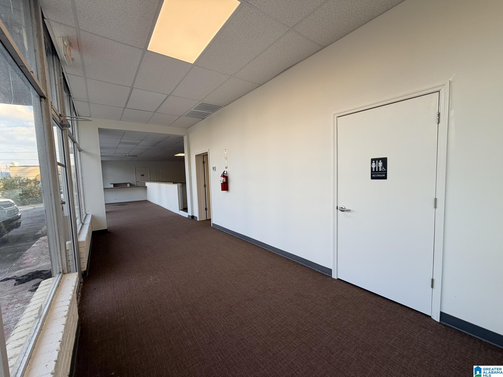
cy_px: 188
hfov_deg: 102.1
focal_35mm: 14
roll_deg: +2.2
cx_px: 252
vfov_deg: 85.7
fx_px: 203
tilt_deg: -4.6
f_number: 2.2
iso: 40
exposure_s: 1/120
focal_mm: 2.22
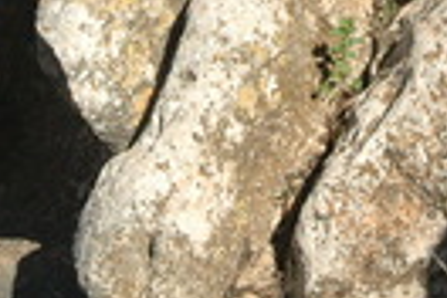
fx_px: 2980
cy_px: -135
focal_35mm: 240
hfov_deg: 8.6
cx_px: 308
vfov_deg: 5.7
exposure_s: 1/800
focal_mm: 48
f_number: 14
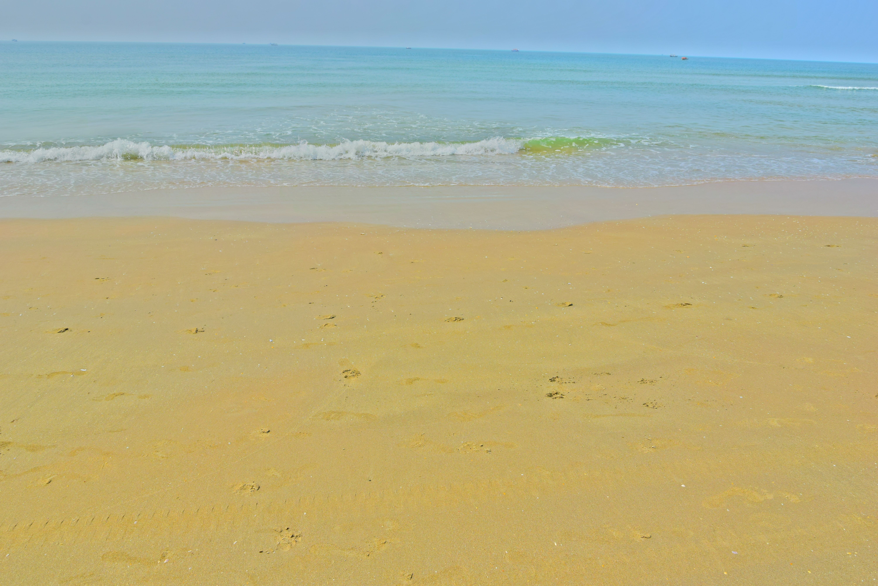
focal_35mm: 27
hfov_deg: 67.4
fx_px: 658
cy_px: 293
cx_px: 439
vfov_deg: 47.9
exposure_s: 1/400
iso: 200
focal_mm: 18
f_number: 10
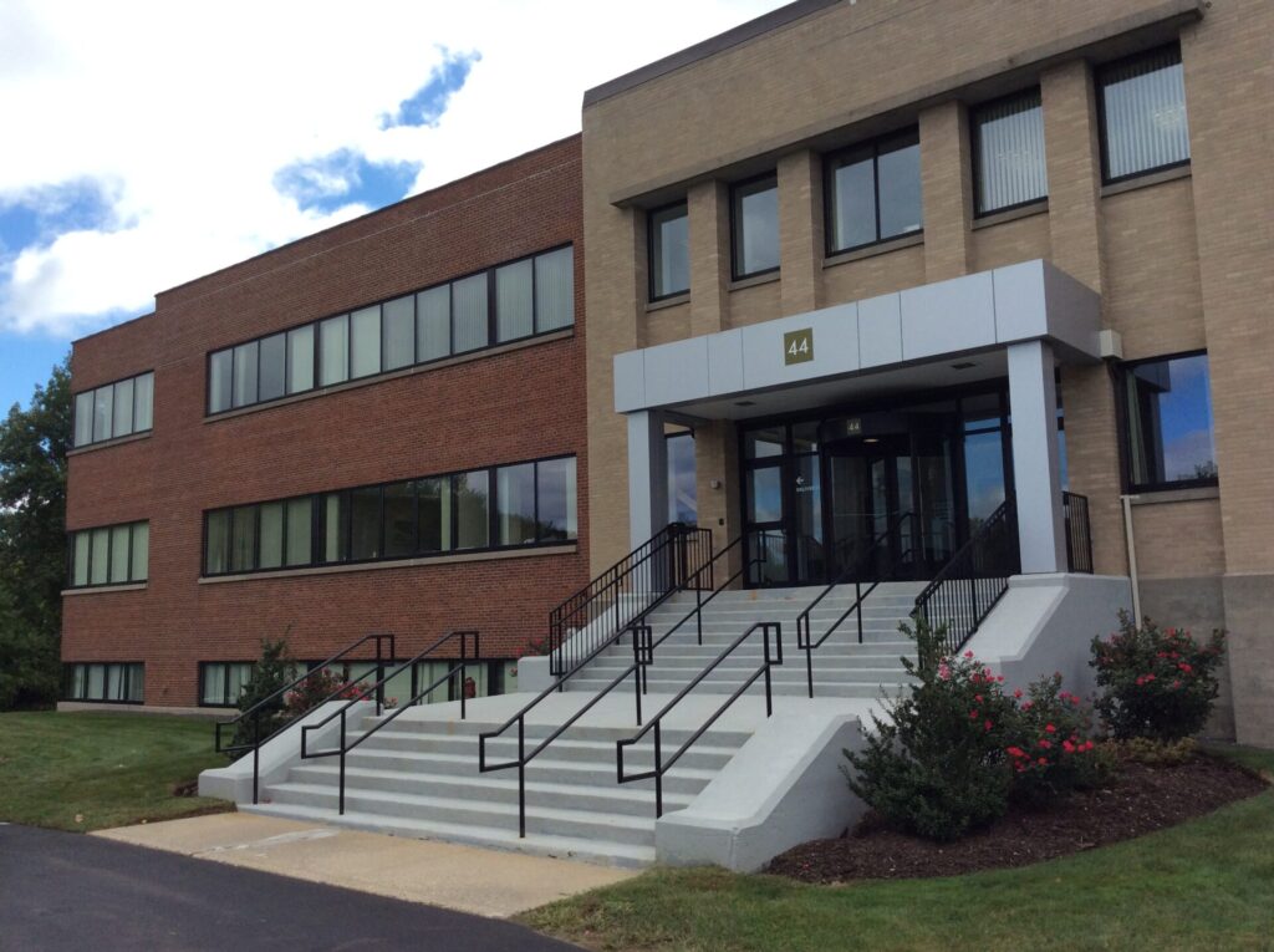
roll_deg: +3.3
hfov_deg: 56.9
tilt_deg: +7.2
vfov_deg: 44.1
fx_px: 1176
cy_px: 476
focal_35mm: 32
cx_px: 637
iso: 32
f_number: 2.4
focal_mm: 3.3
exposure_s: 1/1040
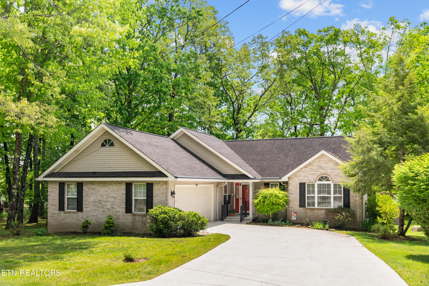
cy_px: 143
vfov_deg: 38.8
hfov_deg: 55.6
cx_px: 214
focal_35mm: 34
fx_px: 407
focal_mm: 34.1
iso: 125
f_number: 4
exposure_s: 1/80
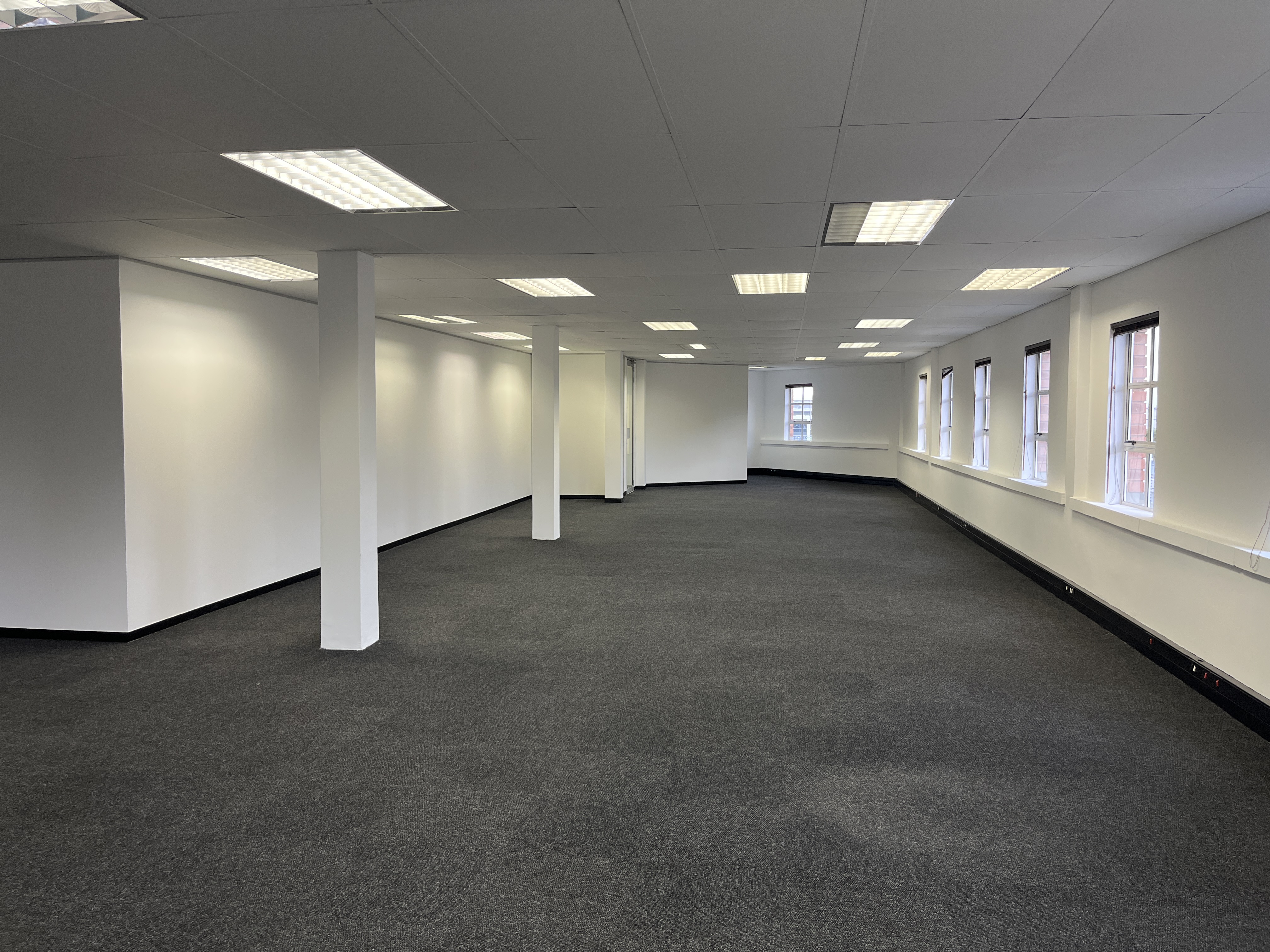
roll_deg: -0.4
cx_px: 635
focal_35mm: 26
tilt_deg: -3.5
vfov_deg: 53.1
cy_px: 476
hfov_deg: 67.3
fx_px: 954
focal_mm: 5.1
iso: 125
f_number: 1.6
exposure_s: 1/100
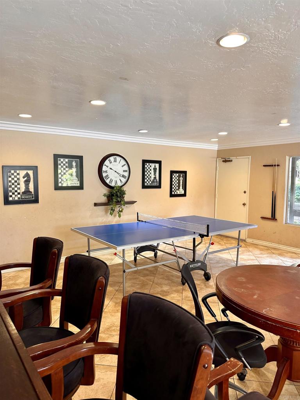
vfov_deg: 71.6
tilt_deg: -5.4
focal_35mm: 24
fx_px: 277
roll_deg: -1.0
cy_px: 200
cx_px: 150
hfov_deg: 56.8
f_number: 1.78
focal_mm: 6.86
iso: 125
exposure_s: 1/60
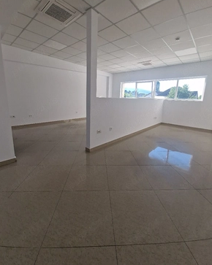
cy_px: 123
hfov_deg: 87.9
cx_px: 106
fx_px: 110
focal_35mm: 14
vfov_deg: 100.6
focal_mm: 2.2
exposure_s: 1/294
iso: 50
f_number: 2.2
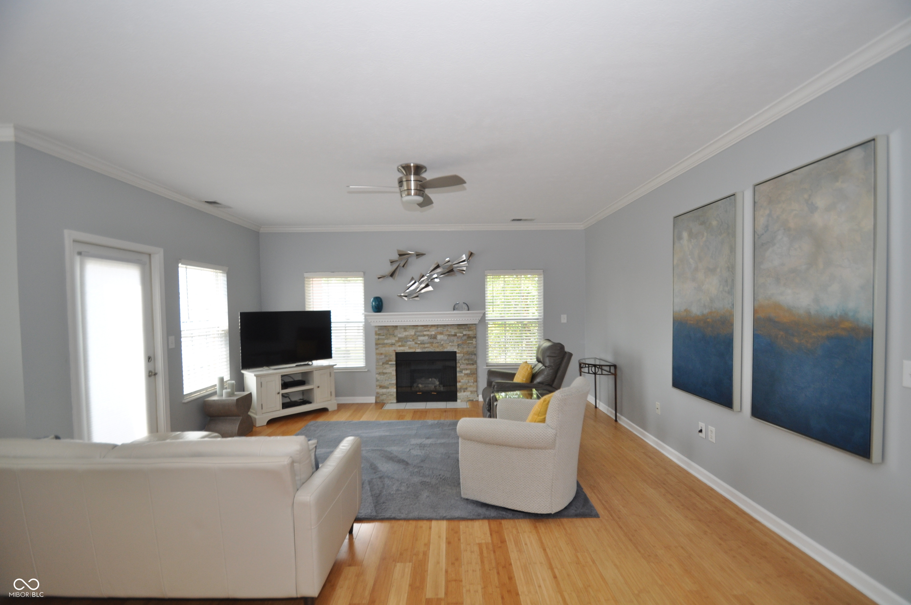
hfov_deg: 100.5
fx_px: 379
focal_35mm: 15
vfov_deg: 77.2
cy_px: 302
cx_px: 456
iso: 400
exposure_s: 1/80
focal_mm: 10
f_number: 4.5
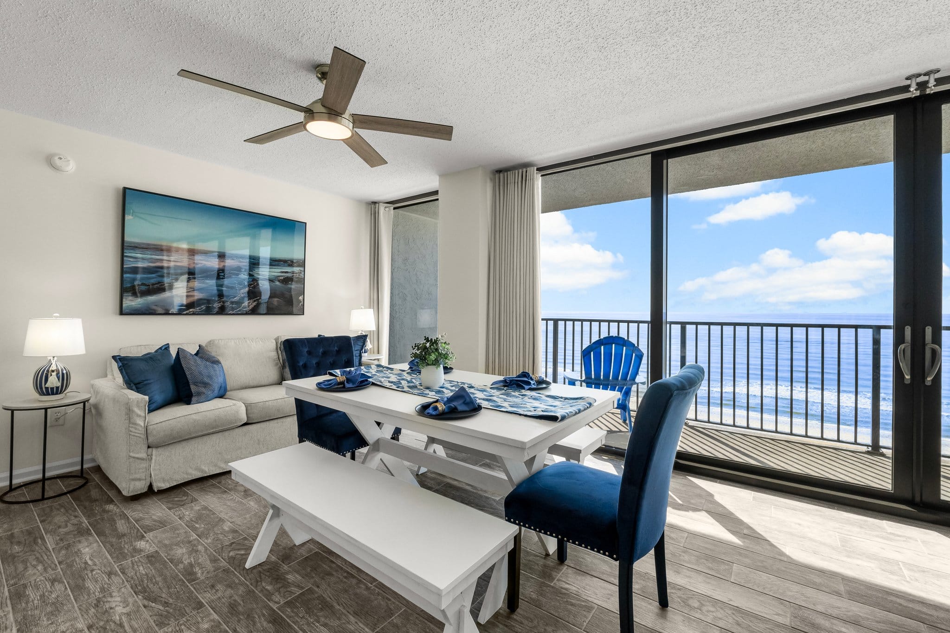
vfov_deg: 77.3
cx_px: 475
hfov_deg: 100.4
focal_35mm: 15
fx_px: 396
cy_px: 316
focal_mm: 10
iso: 400
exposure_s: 1/13
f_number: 9
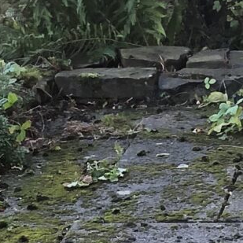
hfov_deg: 8.4
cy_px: 550
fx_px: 1628
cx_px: 294
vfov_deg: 8.0
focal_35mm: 205
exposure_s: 1/120
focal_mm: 4
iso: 50
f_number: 1.8
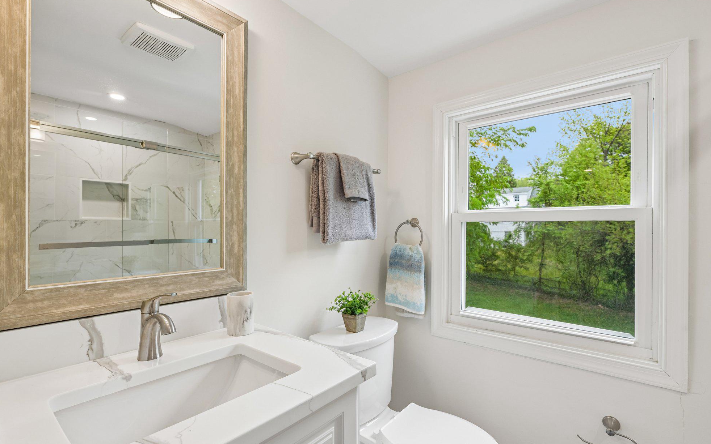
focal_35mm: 17
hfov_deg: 94.3
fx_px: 329
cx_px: 349
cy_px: 230
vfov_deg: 68.0
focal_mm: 16
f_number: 8
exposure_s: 1/15
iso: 100
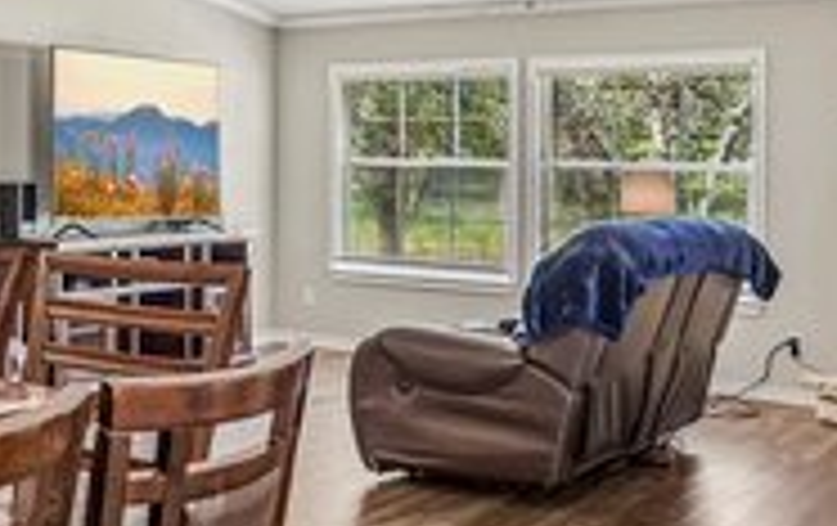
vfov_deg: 23.1
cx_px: -45
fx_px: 1280
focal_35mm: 56
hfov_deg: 32.6
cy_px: 155
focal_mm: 16
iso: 400
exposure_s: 1/10
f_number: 8
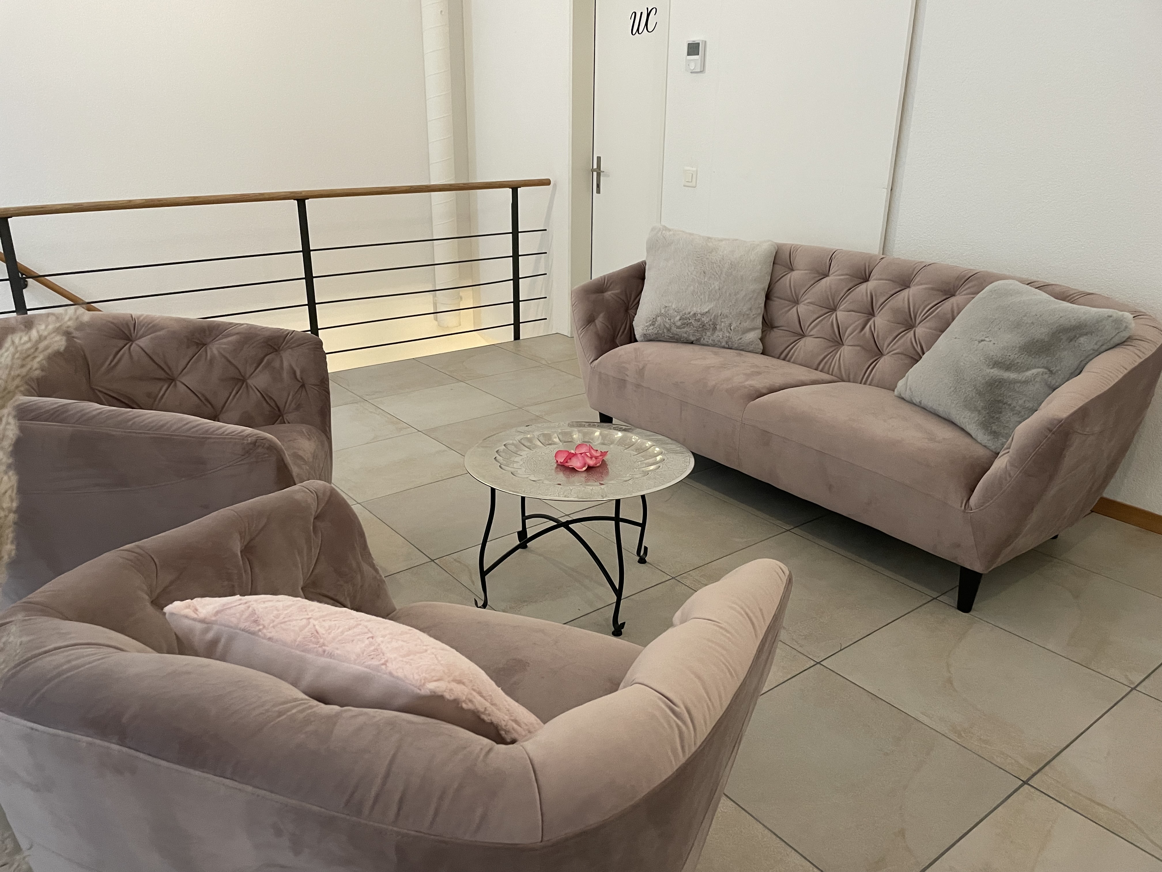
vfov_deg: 53.1
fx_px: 873
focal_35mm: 26
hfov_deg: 67.3
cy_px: 436
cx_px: 581
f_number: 1.6
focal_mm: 4.2
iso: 320
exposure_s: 1/60
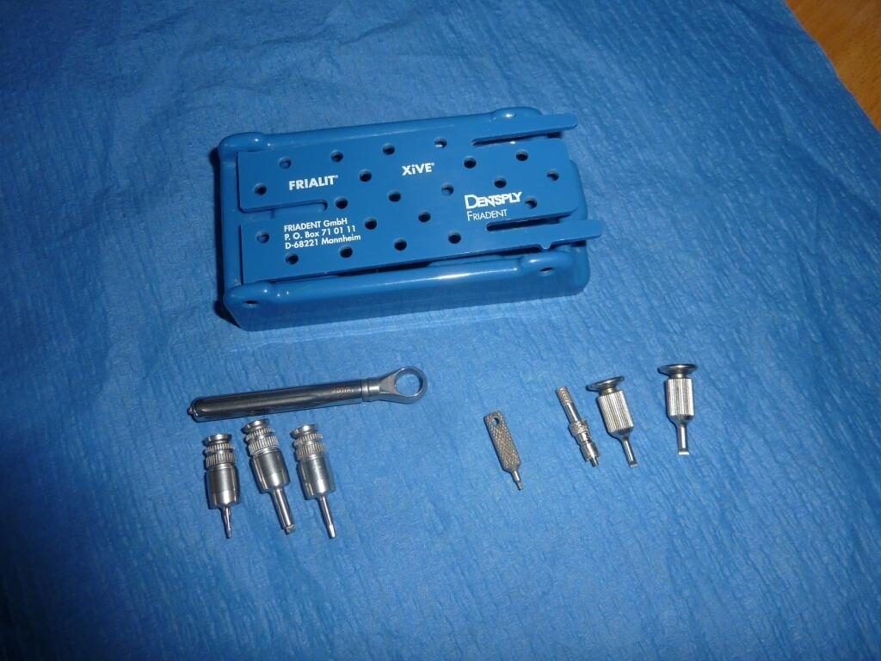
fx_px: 636
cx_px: 440
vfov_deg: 54.9
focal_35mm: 25
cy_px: 330
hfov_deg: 69.4
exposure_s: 1/60
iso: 100
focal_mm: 4.1
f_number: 3.3
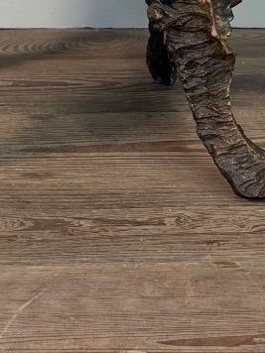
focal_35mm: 162
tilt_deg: -9.5
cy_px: -207
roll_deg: +0.5
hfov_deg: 9.2
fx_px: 1654
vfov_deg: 11.6
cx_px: 89
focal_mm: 6.76
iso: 125
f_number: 1.78
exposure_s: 1/50
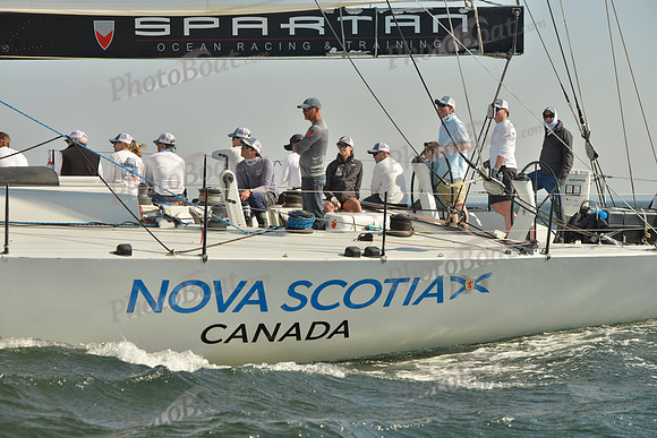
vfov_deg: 14.4
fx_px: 1734
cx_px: 328
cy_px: 219
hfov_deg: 21.5
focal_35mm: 95
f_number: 7.1
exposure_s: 1/1000
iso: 200
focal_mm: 95
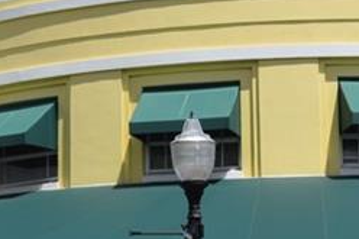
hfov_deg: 16.5
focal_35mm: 124
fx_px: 1236
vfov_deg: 11.0
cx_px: 158
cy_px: 207
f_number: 11
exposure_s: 1/200
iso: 100
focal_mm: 20
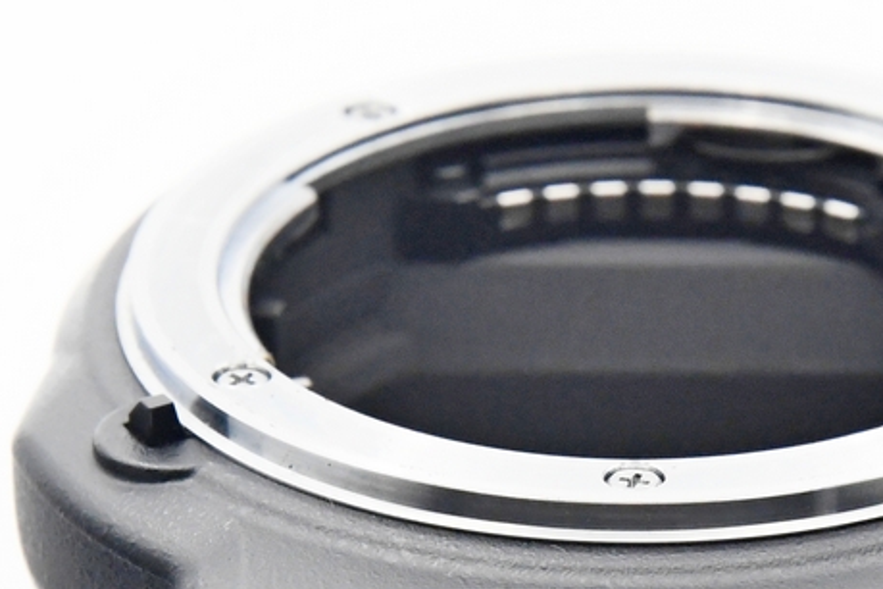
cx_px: 633
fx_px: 9614
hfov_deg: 5.3
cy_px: 506
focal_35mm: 392
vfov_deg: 3.5
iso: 1600
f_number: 8
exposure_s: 1/100
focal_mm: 80
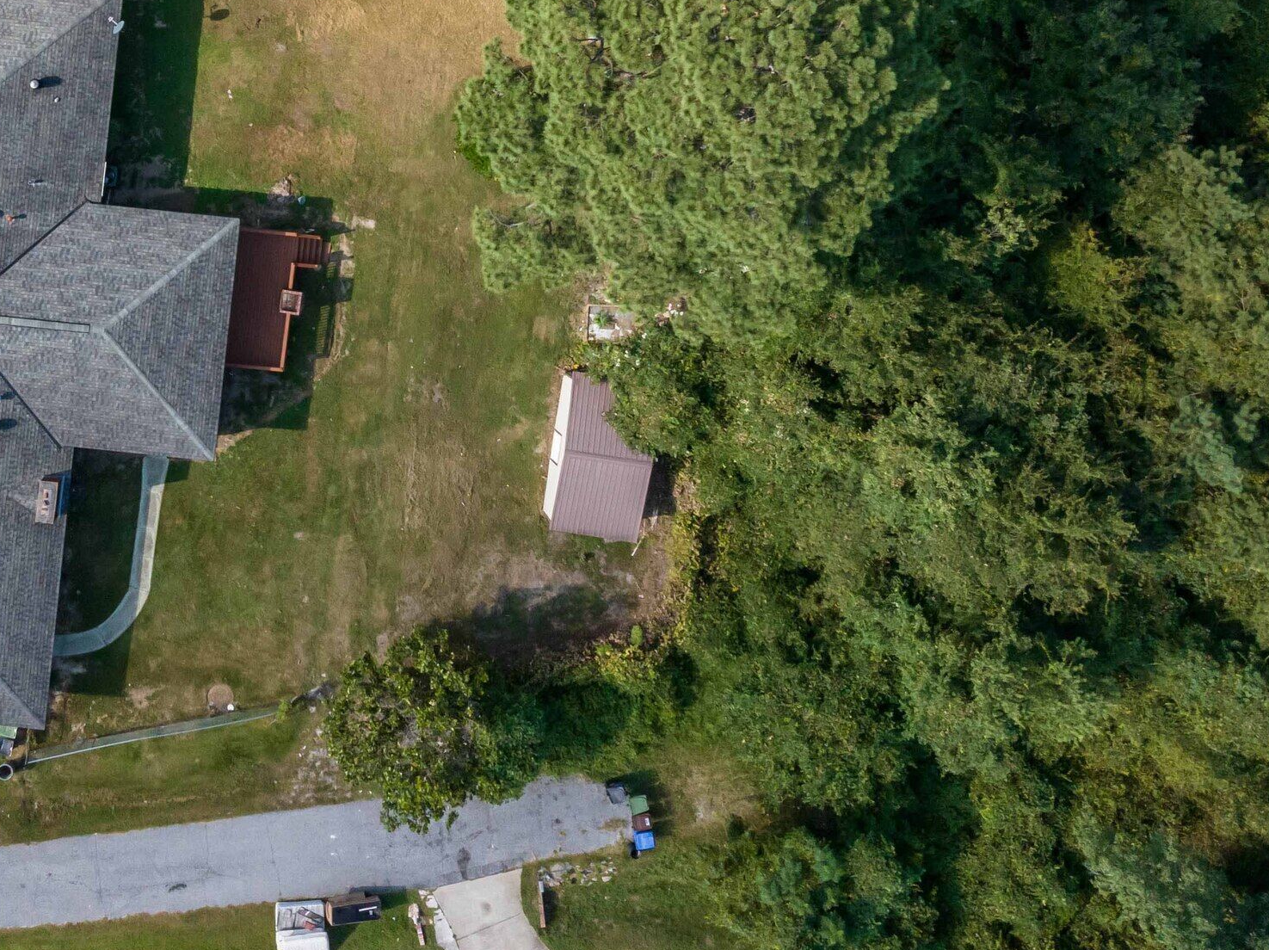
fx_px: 1832
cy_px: 181
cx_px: 276
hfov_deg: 37.0
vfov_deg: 28.4
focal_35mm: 50
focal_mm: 12.29
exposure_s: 1/120
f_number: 7.1
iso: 800
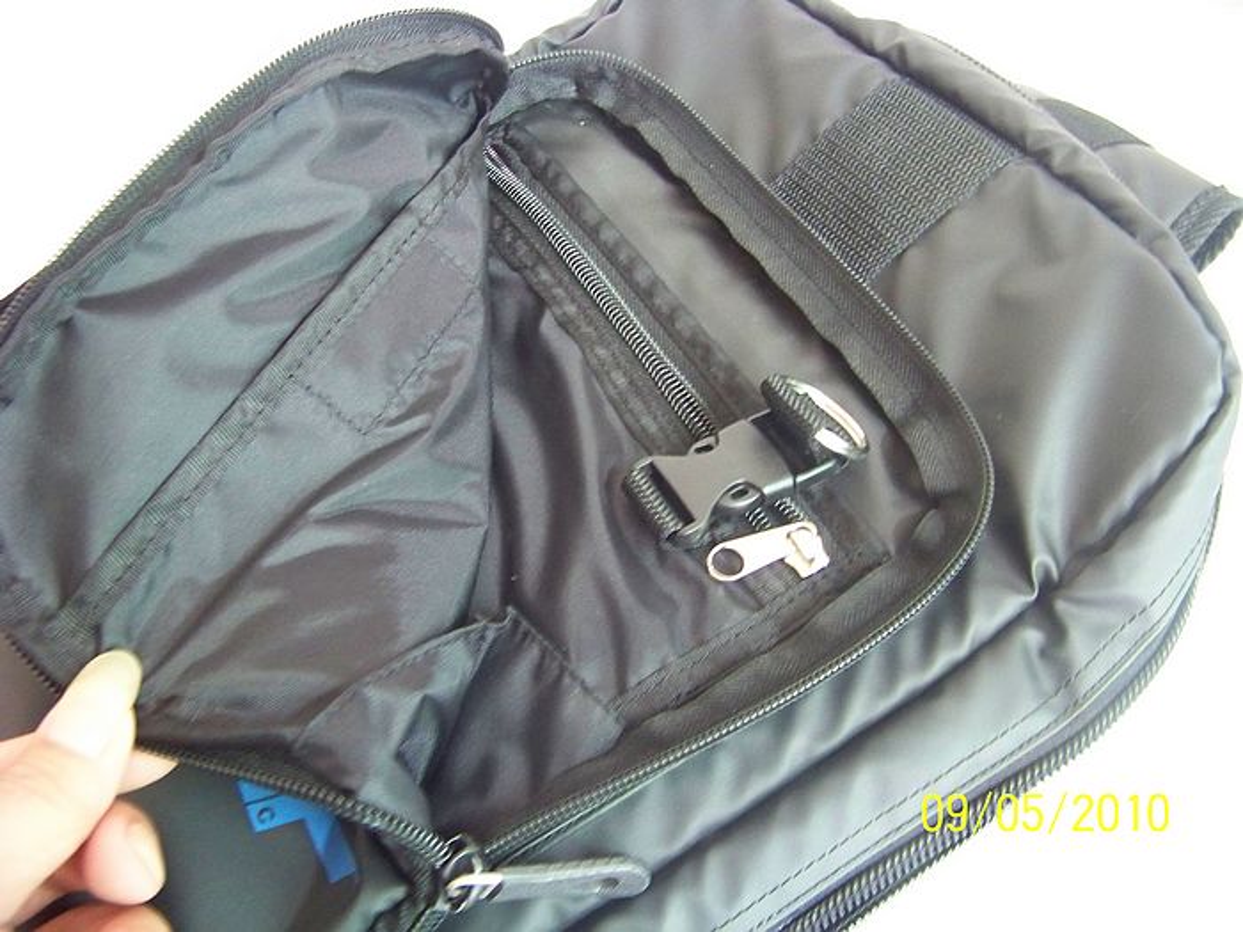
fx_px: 1293
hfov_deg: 51.4
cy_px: 466
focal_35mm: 36
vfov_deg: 39.7
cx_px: 622
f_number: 2.8
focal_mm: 5.85
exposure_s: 1/2.5
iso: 400
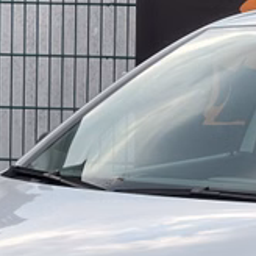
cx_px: 311
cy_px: 234
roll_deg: -1.3
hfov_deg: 6.3
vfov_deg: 6.3
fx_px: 2309
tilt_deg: -5.4
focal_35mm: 276
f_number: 2.2
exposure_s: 1/272
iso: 25
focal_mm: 7.5
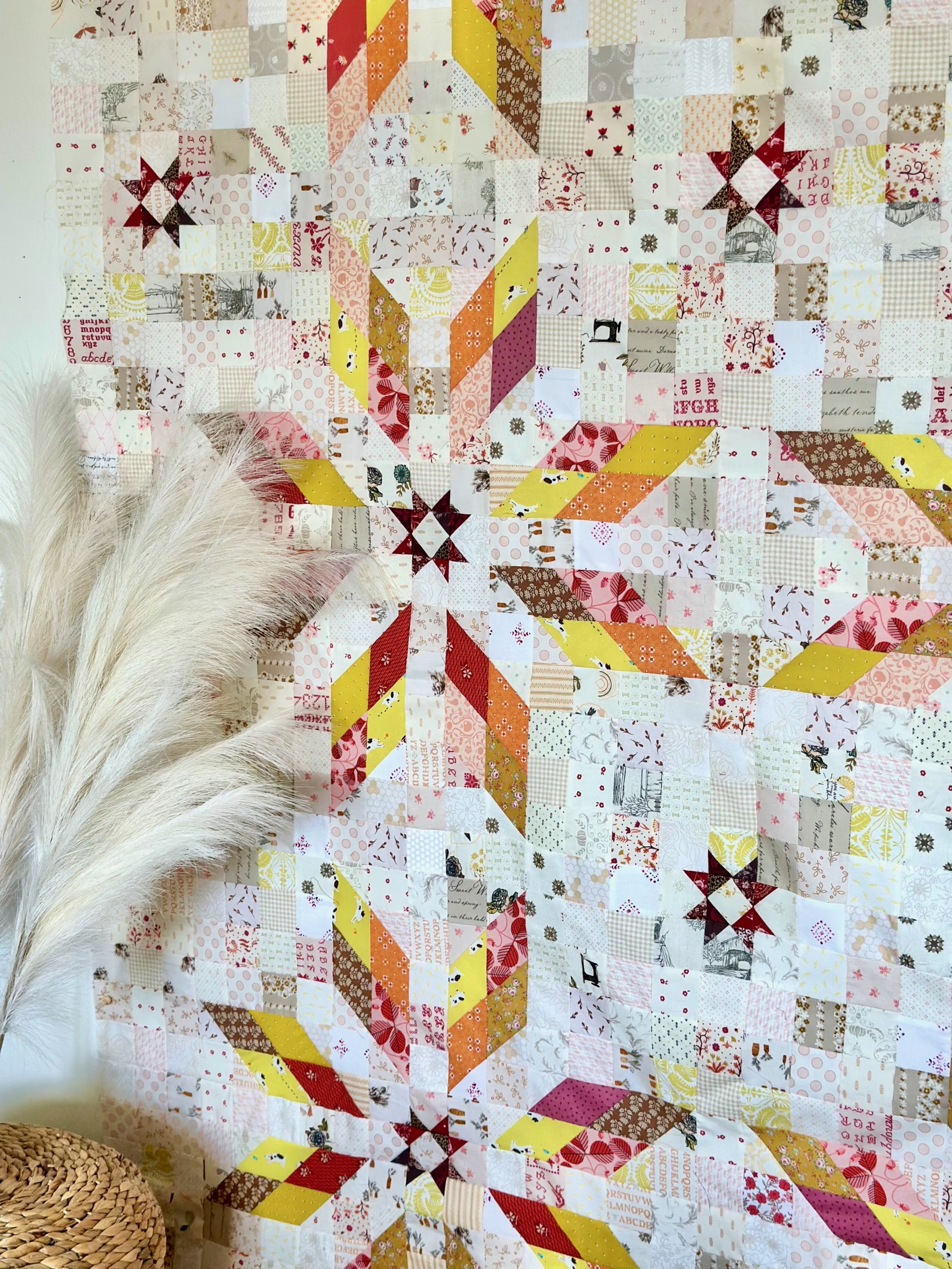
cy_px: 634
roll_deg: -0.7
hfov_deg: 30.3
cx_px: 476
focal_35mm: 48
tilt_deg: -9.9
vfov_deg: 39.7
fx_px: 1760
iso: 125
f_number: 1.78
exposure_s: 1/117
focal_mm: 6.86
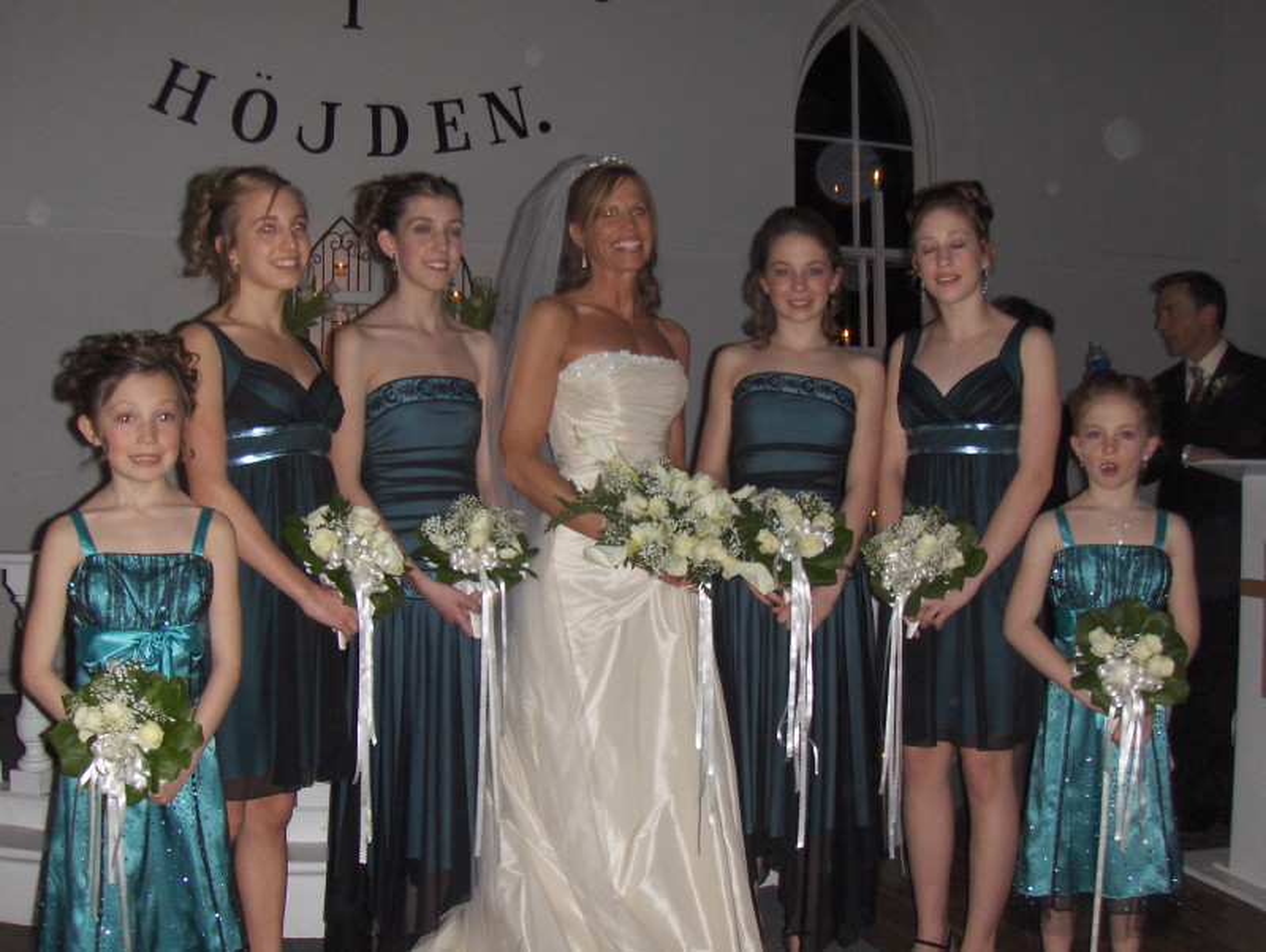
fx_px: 1501
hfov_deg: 45.7
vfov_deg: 35.2
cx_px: 633
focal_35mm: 41
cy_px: 476
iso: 100
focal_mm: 6.5
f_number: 3.5
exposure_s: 1/60
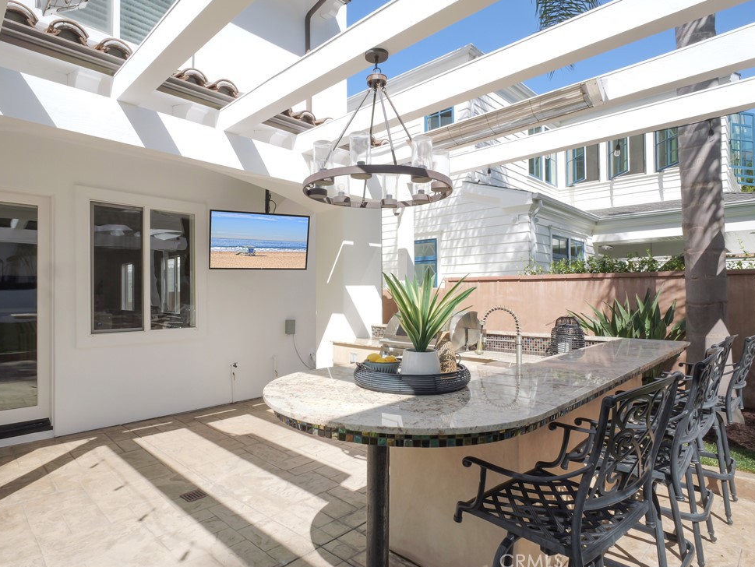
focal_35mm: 19
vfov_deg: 68.7
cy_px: 273
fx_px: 415
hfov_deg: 84.6
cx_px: 365
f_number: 14
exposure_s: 1/100
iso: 250
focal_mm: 9
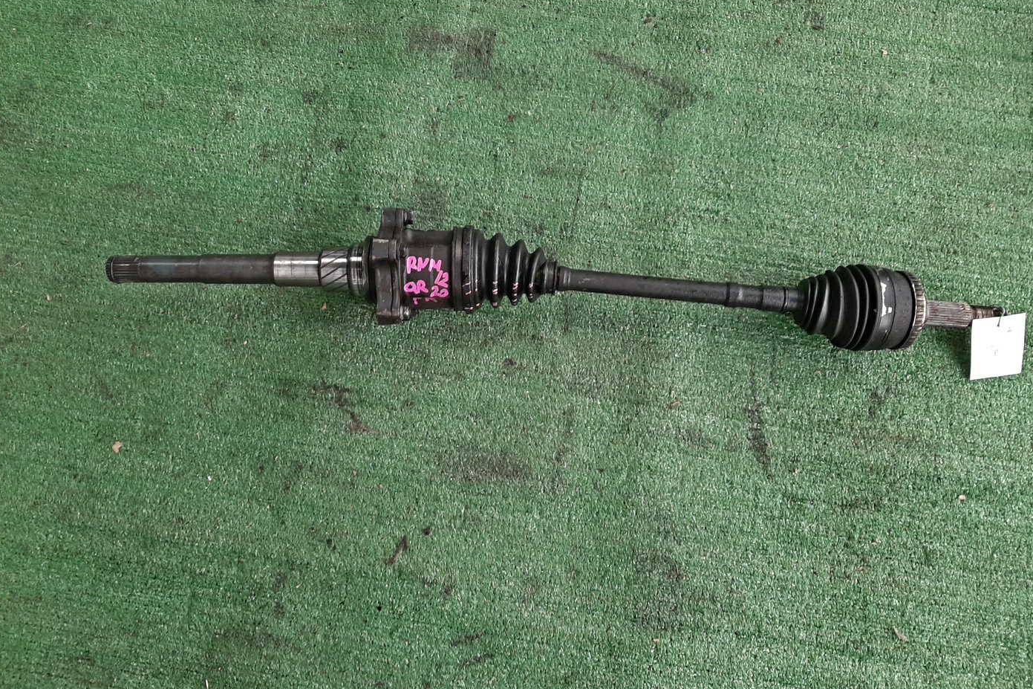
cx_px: 529
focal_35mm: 28
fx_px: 803
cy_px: 323
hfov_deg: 65.5
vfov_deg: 46.4
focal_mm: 3.93
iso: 60
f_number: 1.7
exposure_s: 1/50
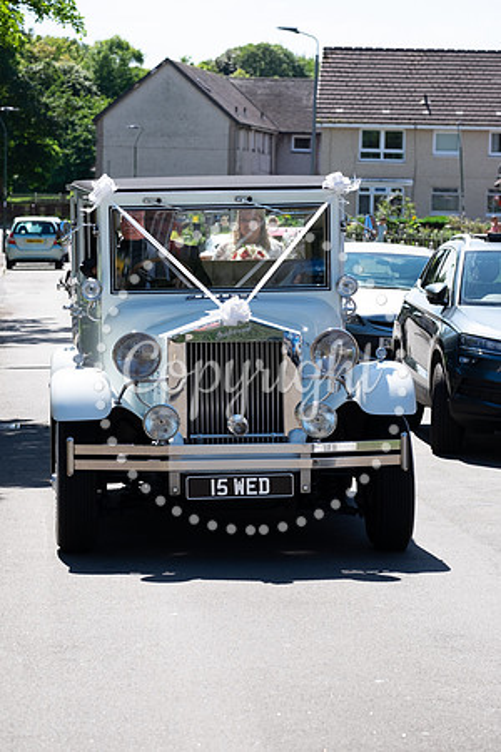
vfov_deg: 16.7
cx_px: 250
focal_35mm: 123
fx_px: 2567
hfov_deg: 11.1
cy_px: 376
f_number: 5.6
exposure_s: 1/350
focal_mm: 81.9
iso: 200
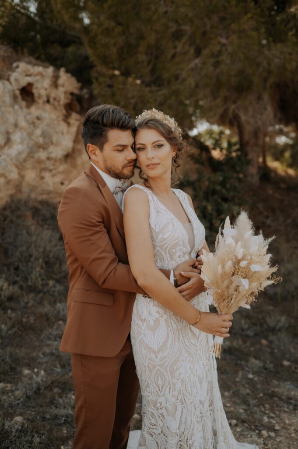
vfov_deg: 54.5
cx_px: 149
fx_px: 435
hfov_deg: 37.8
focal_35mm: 35
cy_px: 224
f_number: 2.2
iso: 50
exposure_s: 1/500
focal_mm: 35
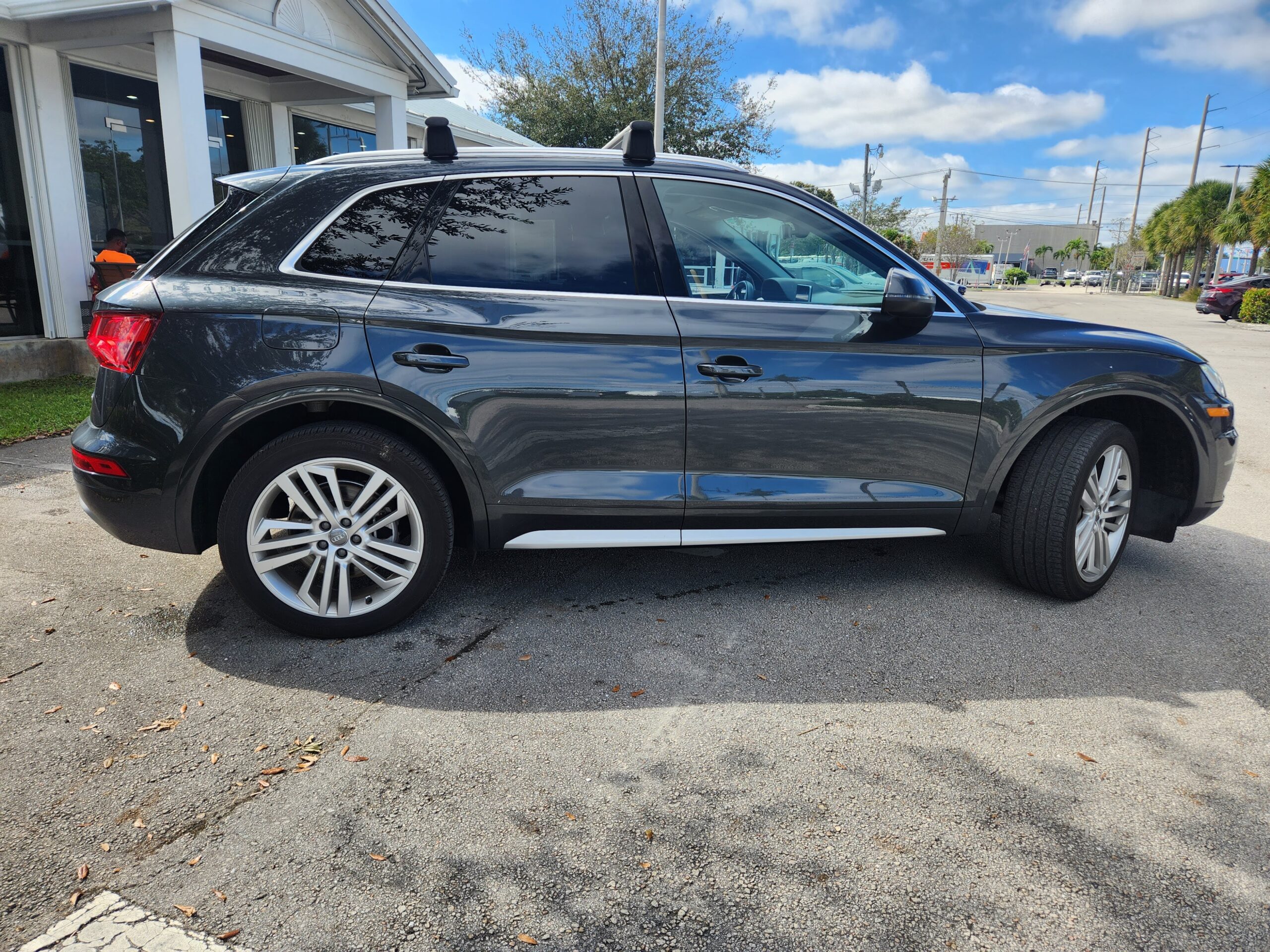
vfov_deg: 58.9
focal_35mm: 23
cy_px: 476
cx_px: 635
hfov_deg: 73.9
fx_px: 844
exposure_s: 1/845
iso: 20
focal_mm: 5.4
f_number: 1.8
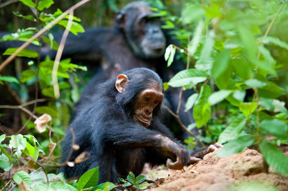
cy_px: 96
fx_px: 1039
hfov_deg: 15.8
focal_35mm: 130
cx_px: 144
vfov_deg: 10.5
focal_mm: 130
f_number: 2.8
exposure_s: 1/640
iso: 640
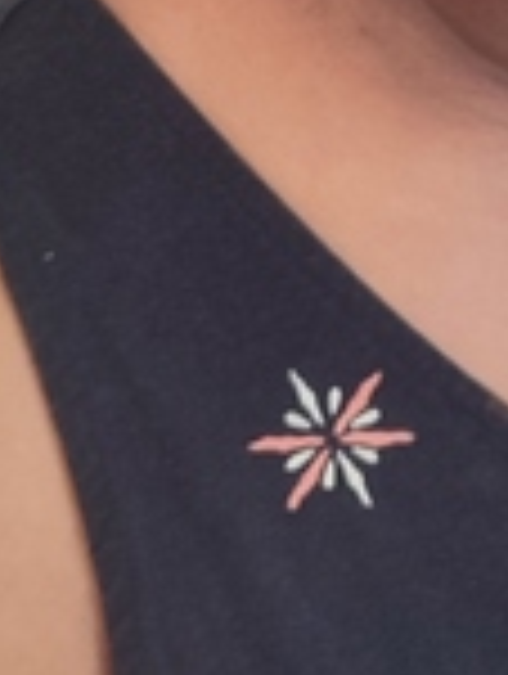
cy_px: -446
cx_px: 477
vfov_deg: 17.5
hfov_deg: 15.2
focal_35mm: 96
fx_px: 1873
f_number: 1.89
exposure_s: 1/33
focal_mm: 5.89
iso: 247
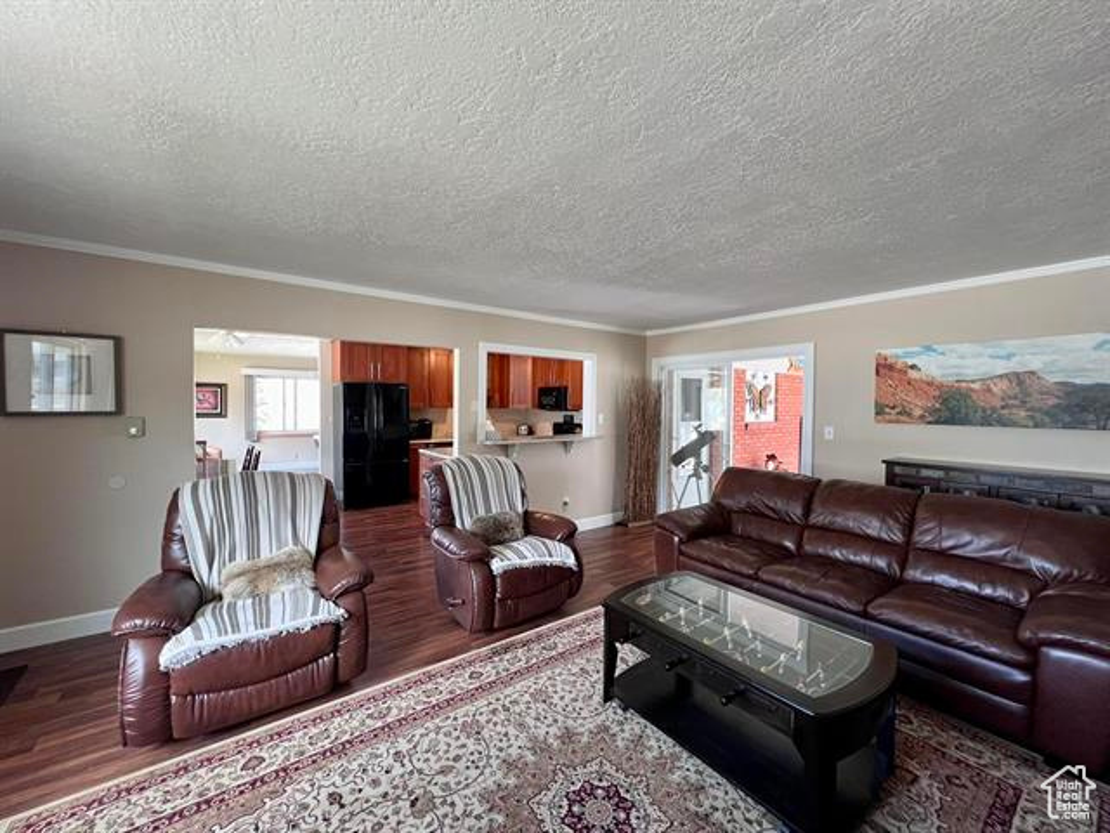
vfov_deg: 89.9
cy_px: 416
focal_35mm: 13
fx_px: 417
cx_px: 555
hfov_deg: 106.2
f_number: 1.8
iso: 250
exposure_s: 1/70
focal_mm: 1.57
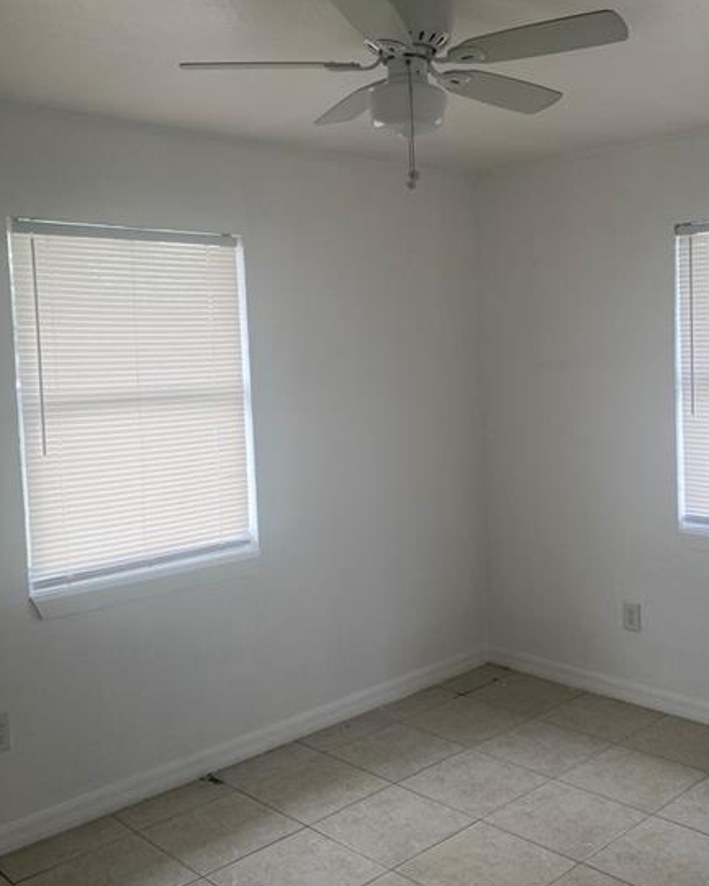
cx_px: 403
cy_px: 424
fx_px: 944
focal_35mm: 36
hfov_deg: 41.1
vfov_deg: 50.3
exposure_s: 1/122
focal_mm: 4.25
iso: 50
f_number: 1.8
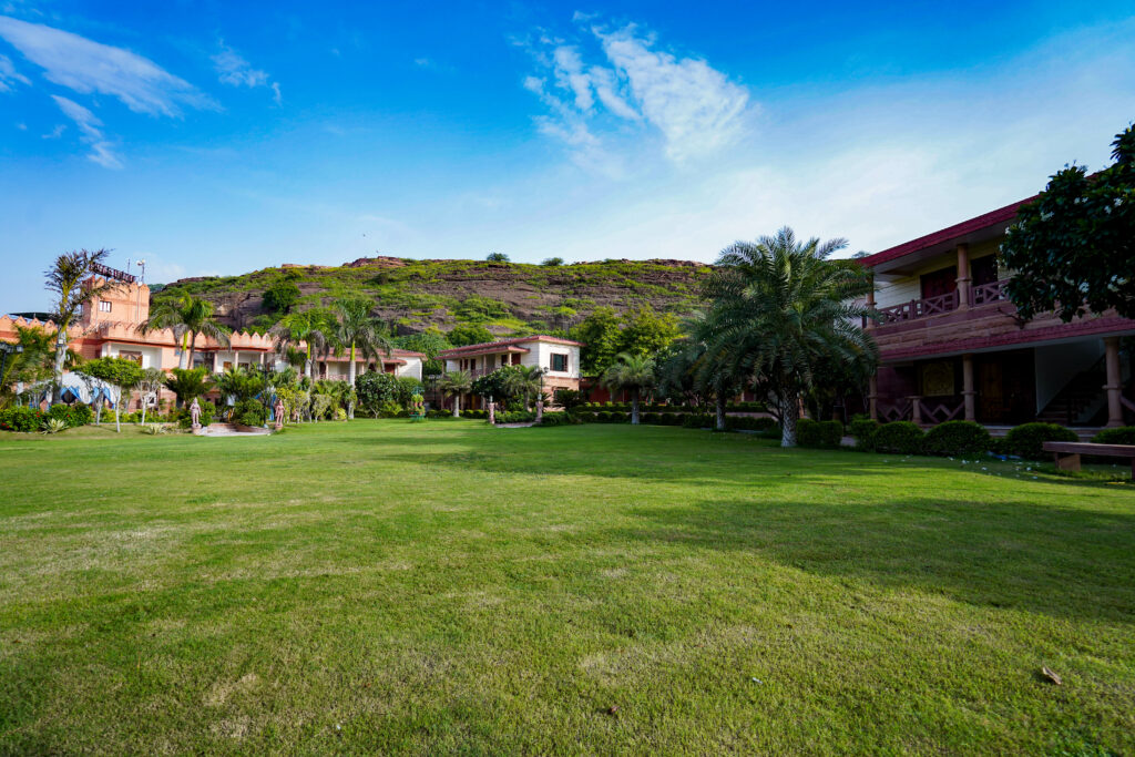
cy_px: 378
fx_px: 504
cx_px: 568
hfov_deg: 96.7
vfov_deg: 73.8
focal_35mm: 16
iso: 100
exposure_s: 1/400
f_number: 4
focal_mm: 16
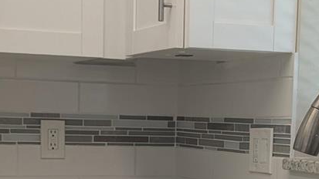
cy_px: 231
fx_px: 854
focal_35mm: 101
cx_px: 194
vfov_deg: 11.7
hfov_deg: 21.1
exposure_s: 1/120
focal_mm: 6.81
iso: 44
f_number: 1.85
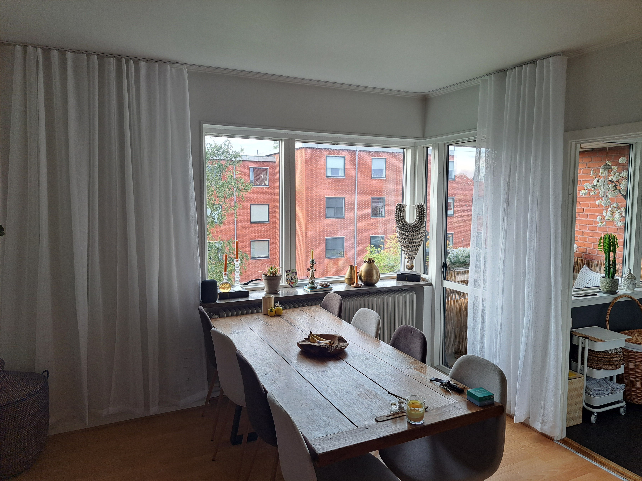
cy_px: 240
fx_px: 445
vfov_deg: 56.8
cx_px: 321
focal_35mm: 24
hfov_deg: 71.6
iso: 50
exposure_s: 1/100
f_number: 1.8
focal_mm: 5.23
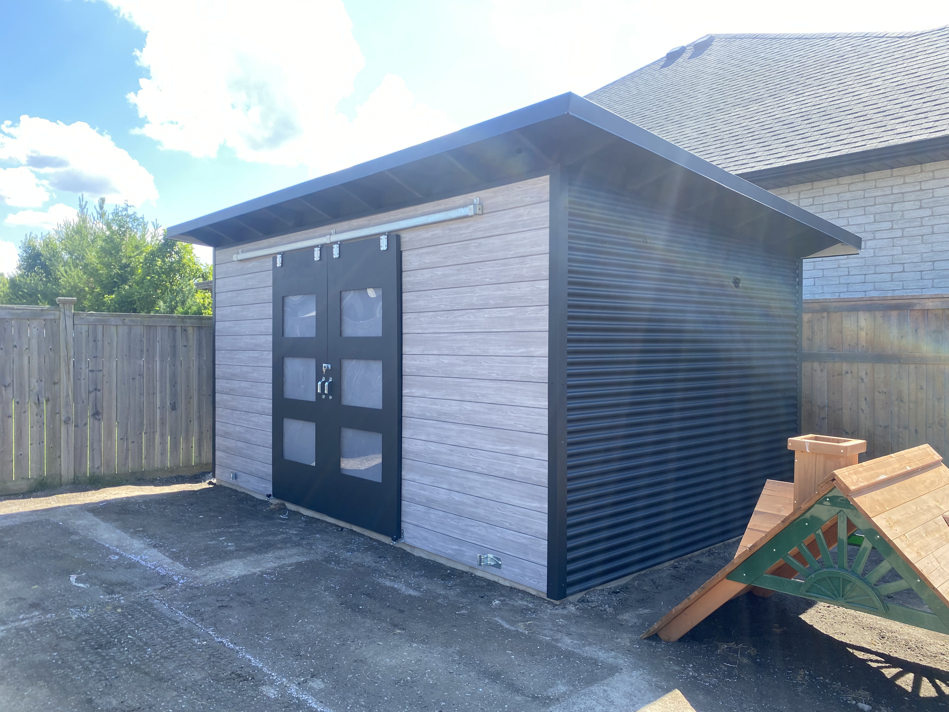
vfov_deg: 53.1
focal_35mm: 26
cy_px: 356
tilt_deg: +0.8
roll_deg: -0.1
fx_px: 713
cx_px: 474
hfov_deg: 67.3
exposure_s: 1/323
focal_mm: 4.25
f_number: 1.8
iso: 32
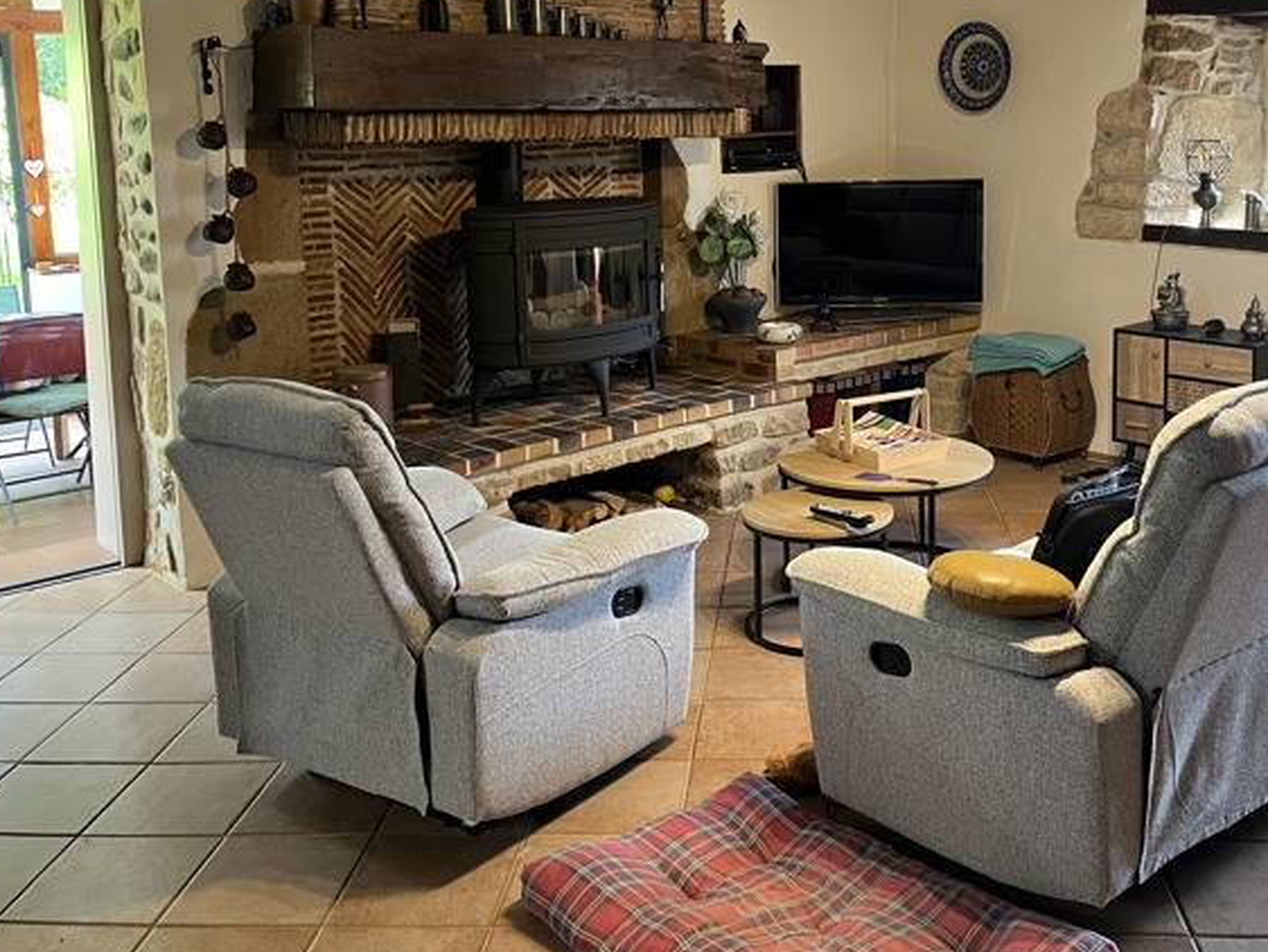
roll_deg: +1.9
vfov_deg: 38.1
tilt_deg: -8.1
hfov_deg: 49.9
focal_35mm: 37
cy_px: 284
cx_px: 729
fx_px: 1356
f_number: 1.6
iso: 320
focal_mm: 5.1
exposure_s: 1/50
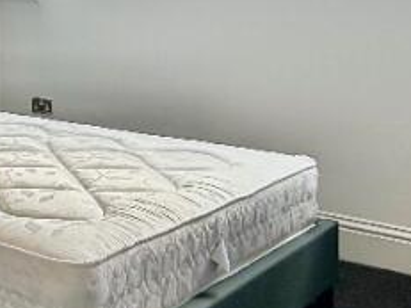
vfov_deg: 22.9
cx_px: 11
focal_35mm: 62
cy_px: 21
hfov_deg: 29.4
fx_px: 736
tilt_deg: -1.1
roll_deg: -0.5
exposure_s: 1/162
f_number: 2.2
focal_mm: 2.22
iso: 50
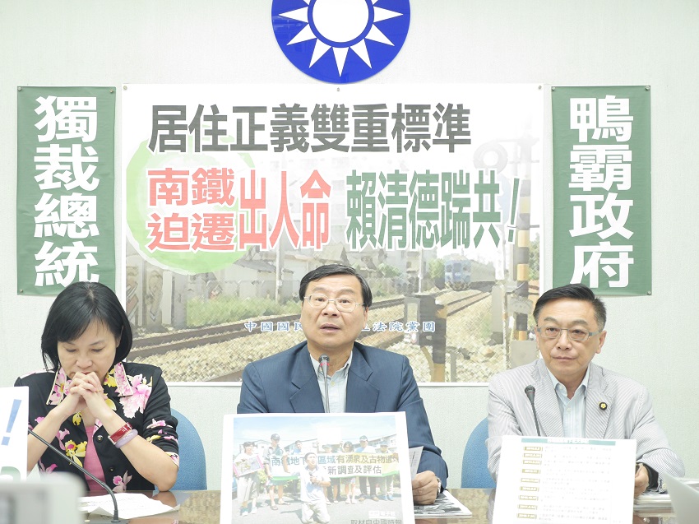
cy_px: 262
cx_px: 350
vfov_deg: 24.4
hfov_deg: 32.2
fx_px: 1211
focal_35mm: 60
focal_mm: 30
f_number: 2.8
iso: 640
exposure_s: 1/60
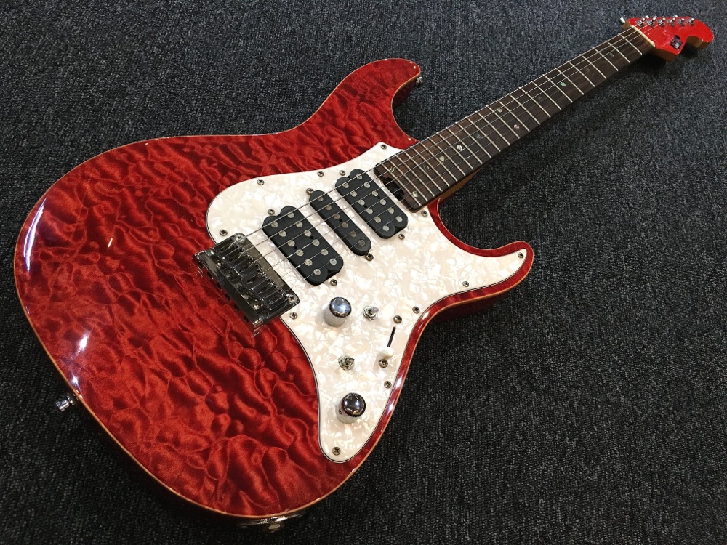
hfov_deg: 61.7
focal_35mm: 29
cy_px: 272
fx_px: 609
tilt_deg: -55.3
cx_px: 364
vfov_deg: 48.2
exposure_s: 1/30
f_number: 2.2
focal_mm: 4.15
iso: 125
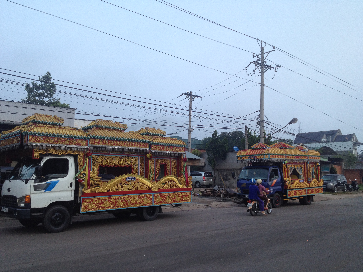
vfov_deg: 40.7
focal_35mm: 35
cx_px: 182
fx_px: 367
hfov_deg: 52.6
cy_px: 136
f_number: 2.4
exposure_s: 1/120
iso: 64
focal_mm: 4.28
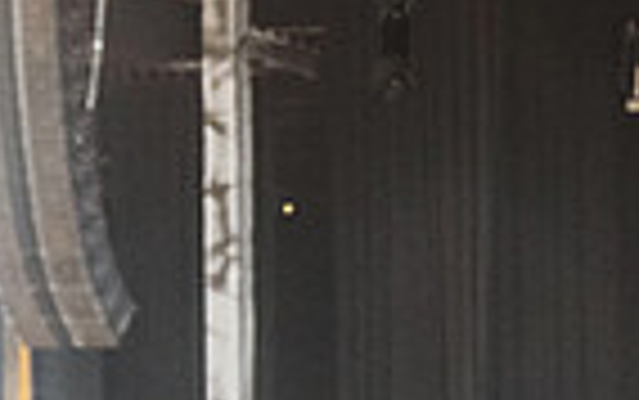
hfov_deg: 11.6
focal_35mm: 163
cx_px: 1264
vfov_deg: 7.8
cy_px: 672
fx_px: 2841
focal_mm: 38
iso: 5000
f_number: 4.5
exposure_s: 1/200
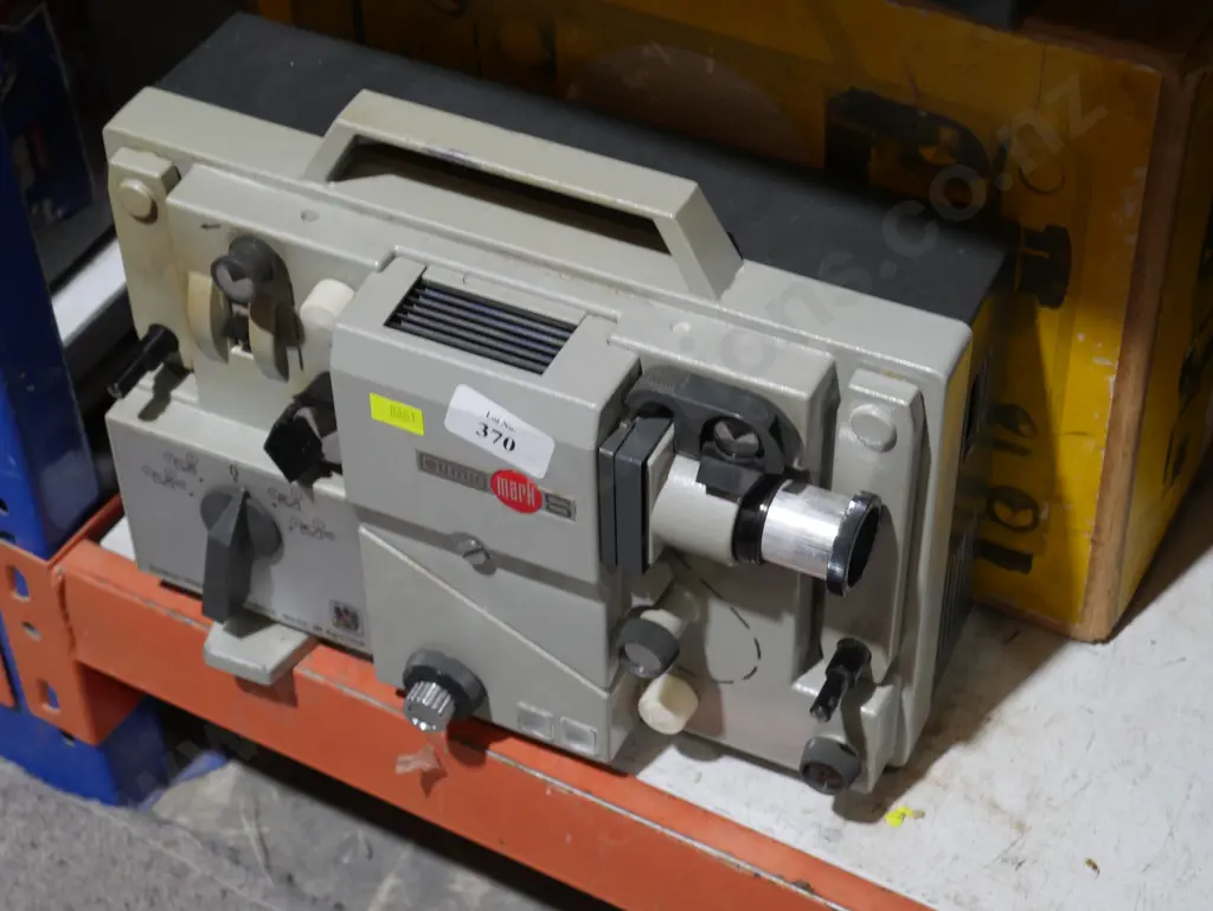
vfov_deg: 21.0
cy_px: 456
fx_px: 2454
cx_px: 606
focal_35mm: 70
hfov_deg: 27.8
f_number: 5.5
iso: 1000
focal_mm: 35
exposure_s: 1/80
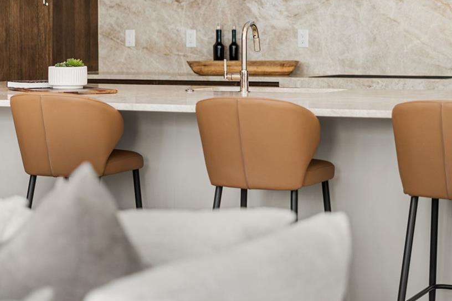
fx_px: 1230
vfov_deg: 13.8
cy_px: 44
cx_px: 230
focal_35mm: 98
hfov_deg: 20.8
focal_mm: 50
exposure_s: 1/320
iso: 200
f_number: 1.8
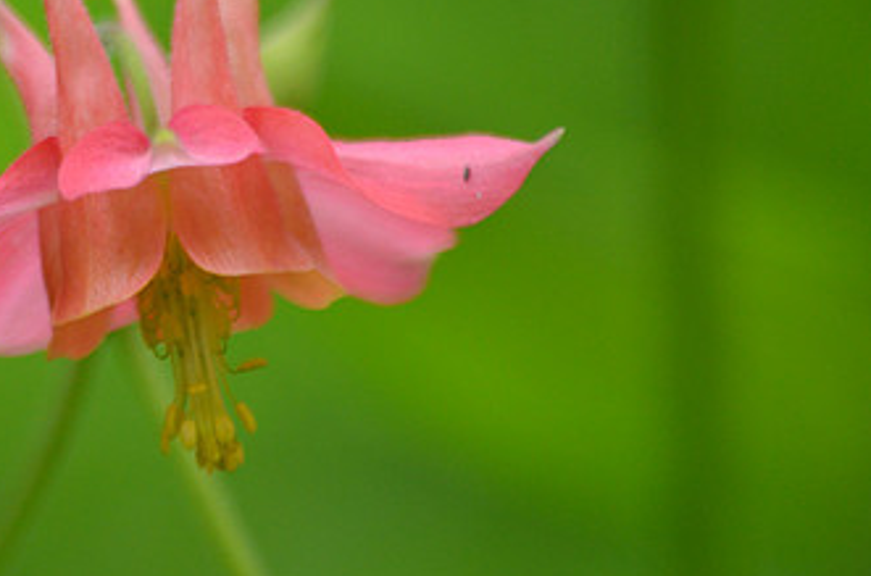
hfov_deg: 2.6
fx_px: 19044
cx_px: 116
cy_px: 189
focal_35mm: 789
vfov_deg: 1.7
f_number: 5.6
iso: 1000
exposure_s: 1/500
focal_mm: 300
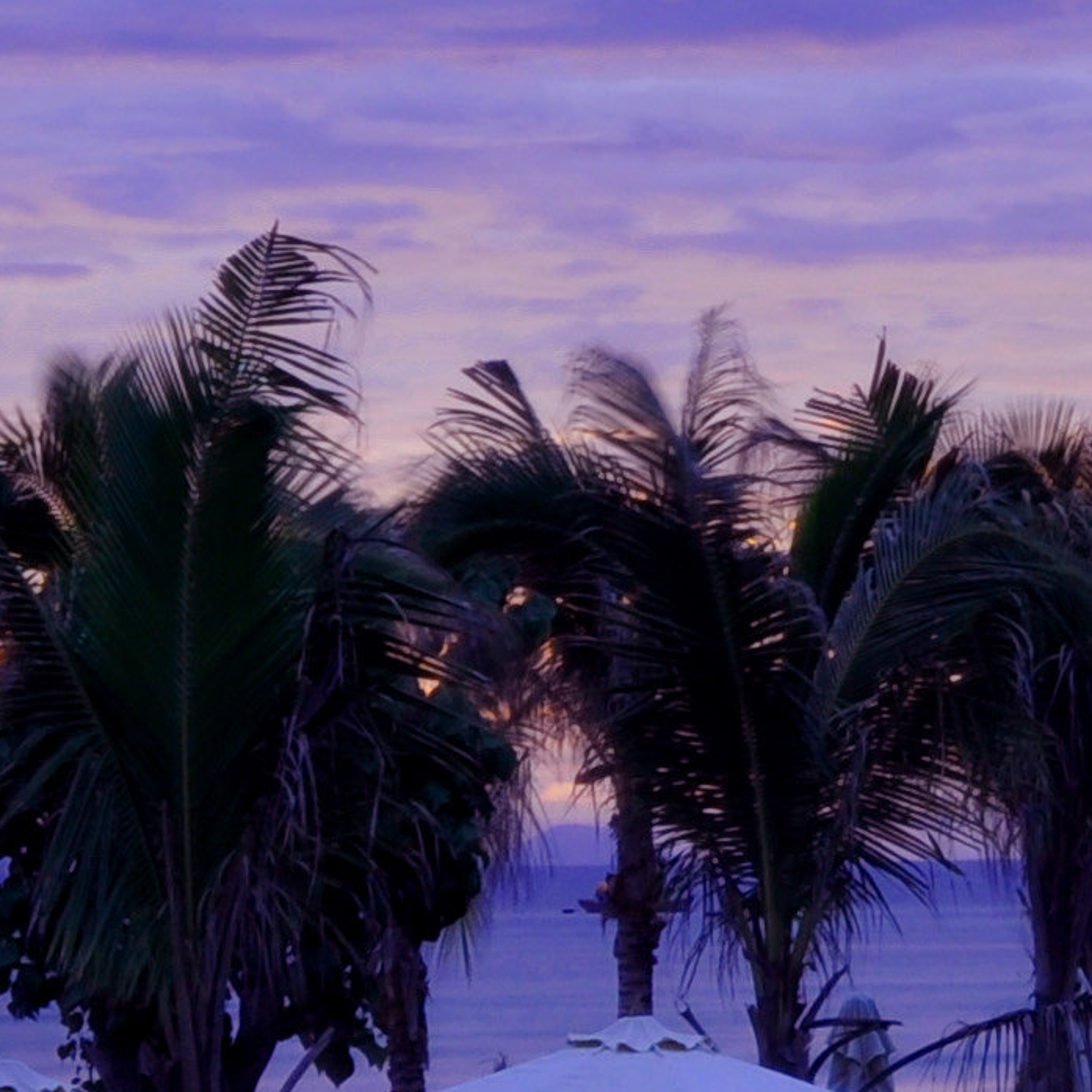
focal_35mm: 188
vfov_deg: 9.3
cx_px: 1430
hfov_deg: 9.1
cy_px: 697
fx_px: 6710
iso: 200
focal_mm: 24
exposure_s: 3
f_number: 16
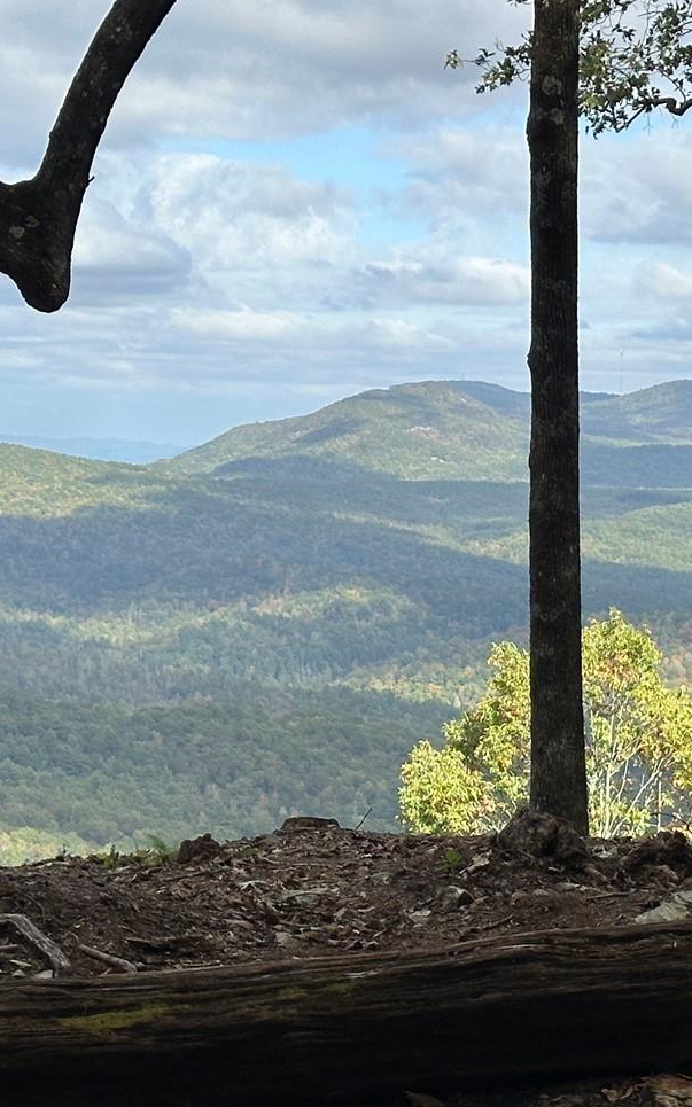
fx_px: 3259
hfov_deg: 12.1
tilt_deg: -4.8
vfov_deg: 19.2
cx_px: 438
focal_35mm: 108
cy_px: 766
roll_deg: -0.2
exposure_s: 1/4367
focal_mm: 6.86
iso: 64
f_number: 1.78
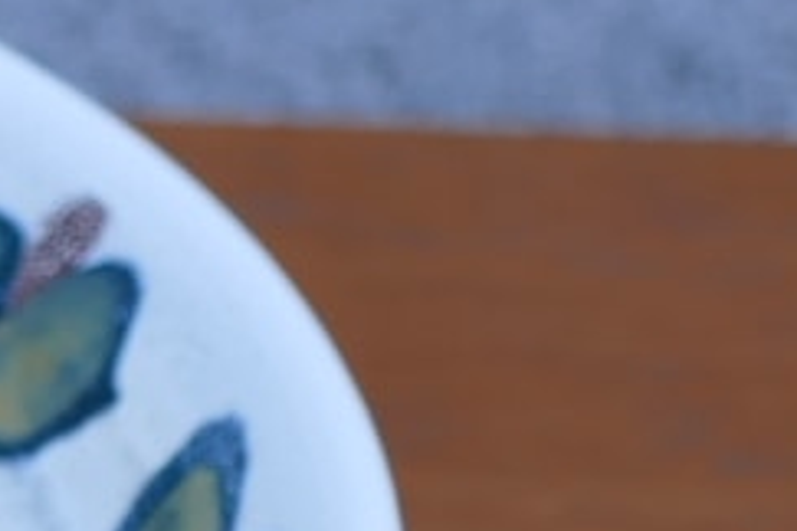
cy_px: 633
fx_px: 5756
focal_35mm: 260
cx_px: -1073
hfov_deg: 7.4
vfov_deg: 5.3
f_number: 3.1
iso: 125
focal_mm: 14.24
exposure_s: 1/100
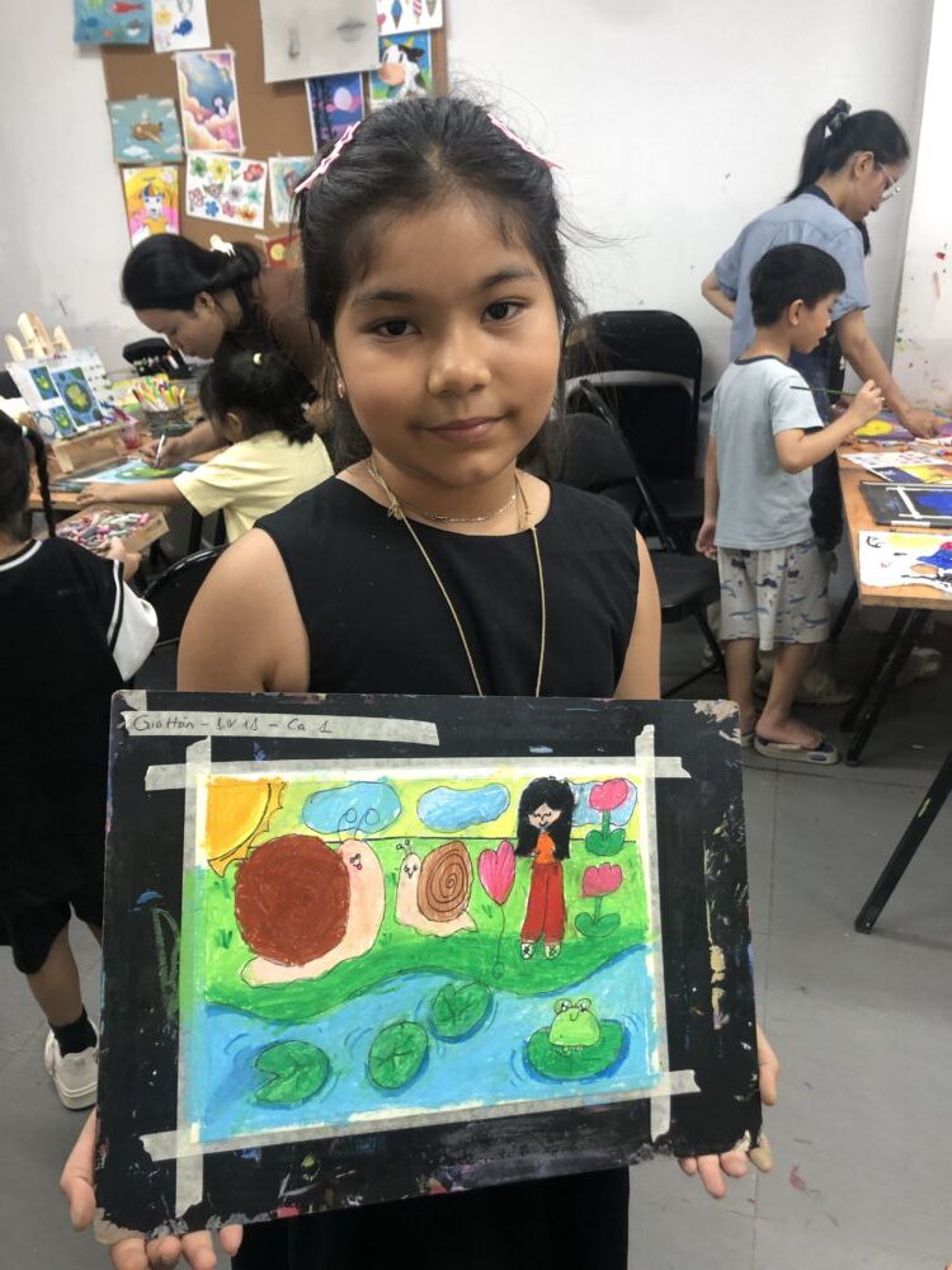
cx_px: 476
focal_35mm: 28
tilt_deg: -23.1
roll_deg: +2.0
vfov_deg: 63.4
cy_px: 635
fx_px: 1027
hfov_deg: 49.7
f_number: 1.8
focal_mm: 3.99
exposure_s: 1/33
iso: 32
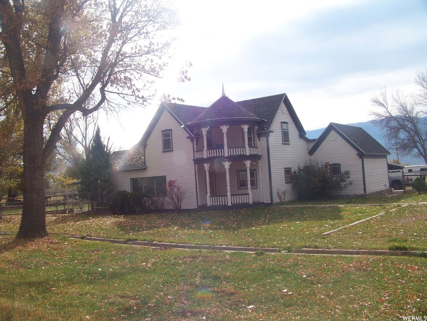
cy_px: 160
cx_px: 214
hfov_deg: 51.4
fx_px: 444
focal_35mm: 36
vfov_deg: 39.7
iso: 64
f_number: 8
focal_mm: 5.85
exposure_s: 1/125
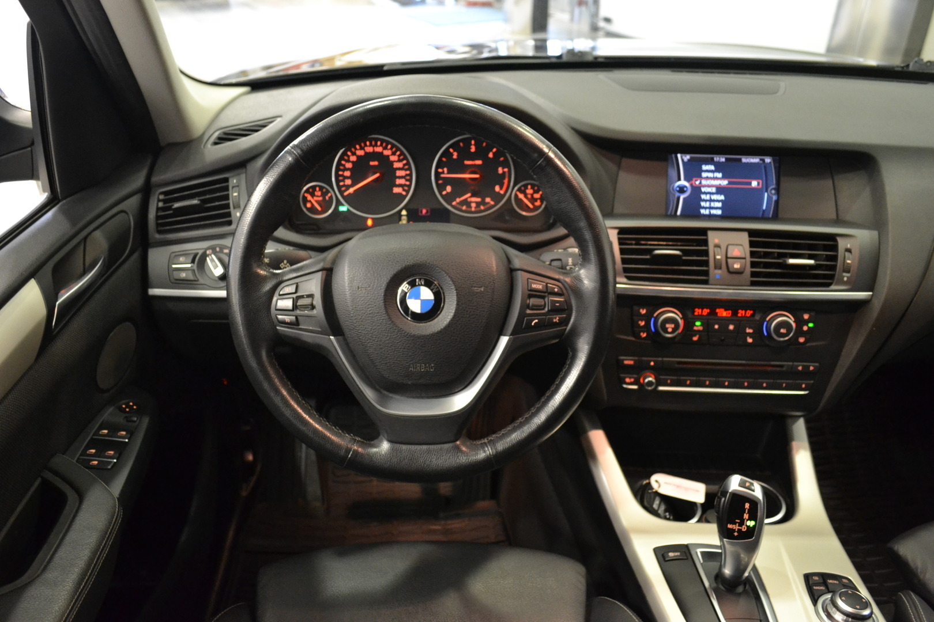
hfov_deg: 61.9
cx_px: 467
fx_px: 778
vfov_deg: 43.6
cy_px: 311
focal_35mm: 30
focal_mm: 20
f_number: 3.8
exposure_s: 1/15
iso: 2000
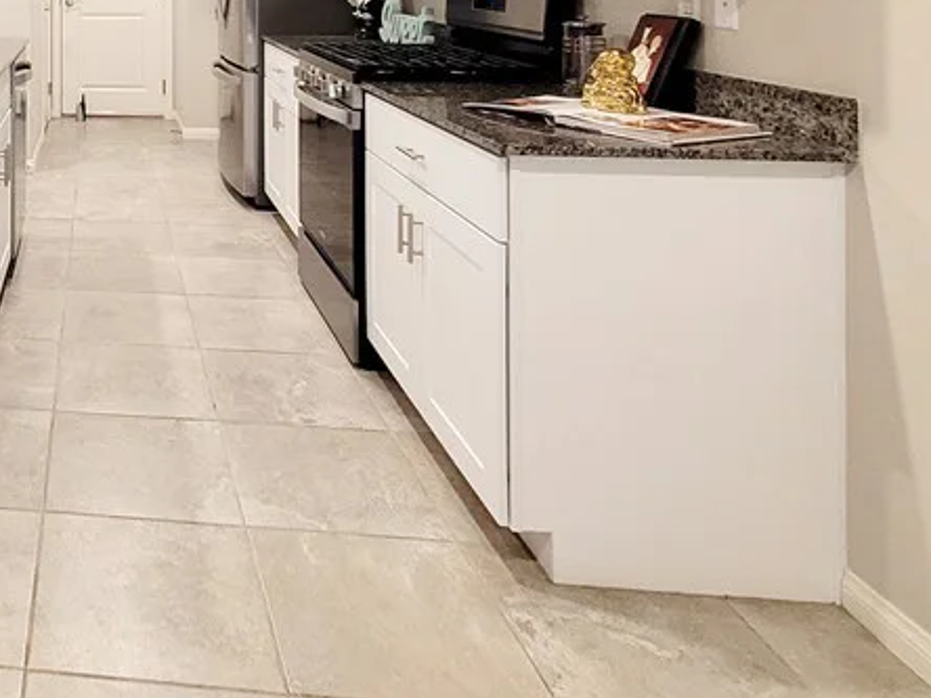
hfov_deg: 49.1
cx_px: 0
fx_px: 807
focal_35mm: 30
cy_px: -54
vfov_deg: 39.1
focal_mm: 2.2
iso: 400
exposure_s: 1/60.2
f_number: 2.2
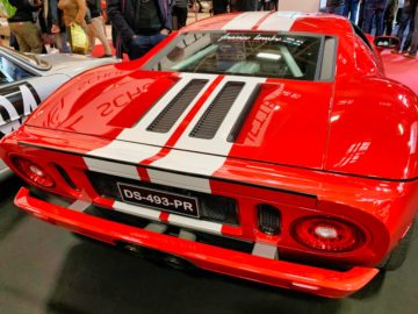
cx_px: 209
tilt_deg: -27.1
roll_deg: +1.6
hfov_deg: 67.3
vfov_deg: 53.1
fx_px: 314
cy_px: 157
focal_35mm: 26
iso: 250
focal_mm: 4.25
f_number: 1.8
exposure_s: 1/50
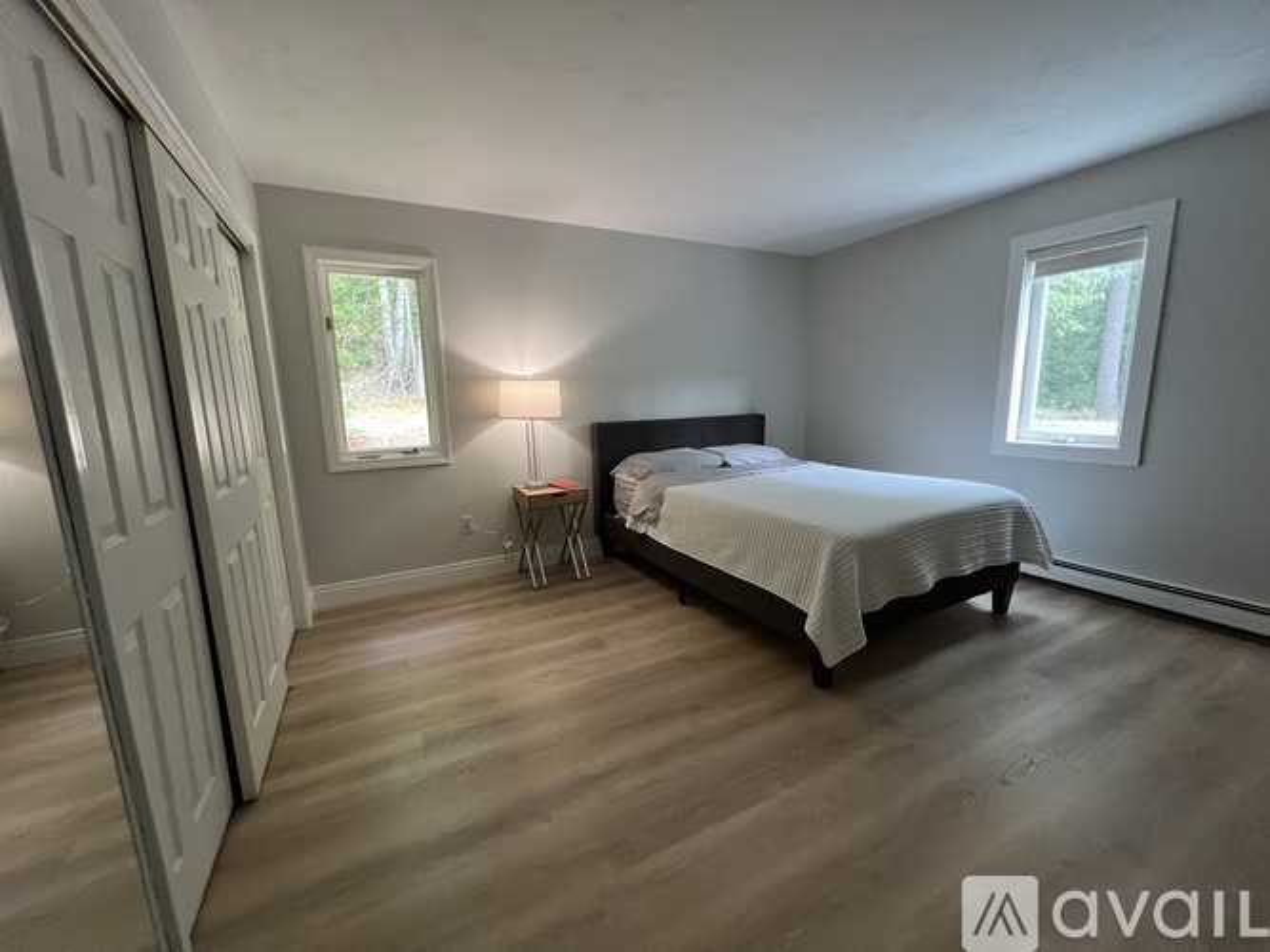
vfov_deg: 89.9
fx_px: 477
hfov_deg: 106.2
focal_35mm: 13
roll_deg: +1.2
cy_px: 476
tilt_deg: -10.2
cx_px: 635
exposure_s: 1/59
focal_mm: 1.57
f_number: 1.8
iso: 250
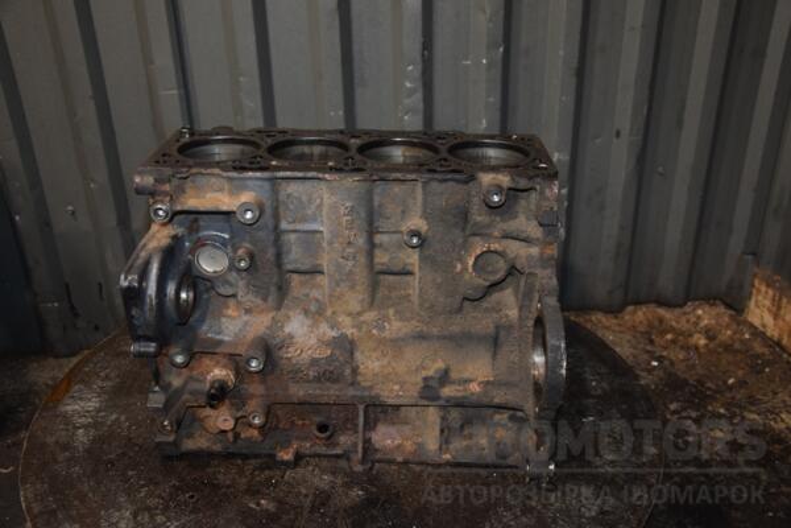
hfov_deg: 53.1
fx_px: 791
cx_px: 396
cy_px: 264
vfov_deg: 36.9
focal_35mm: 36
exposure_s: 1/60
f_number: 5
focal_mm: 24
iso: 800
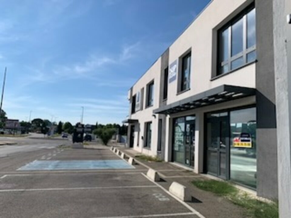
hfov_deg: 67.3
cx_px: 146
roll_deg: -4.1
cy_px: 109
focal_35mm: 26
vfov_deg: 53.1
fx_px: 219
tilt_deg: +7.0
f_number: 1.8
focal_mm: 4.25
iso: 25
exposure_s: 1/4673
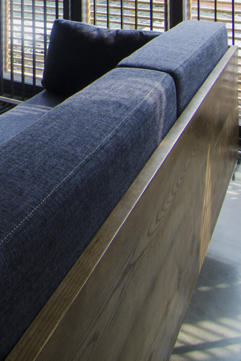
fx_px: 477
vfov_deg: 32.9
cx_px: -90
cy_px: -88
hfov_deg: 24.1
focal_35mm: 47
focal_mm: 11
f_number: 14
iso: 100
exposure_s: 1/5
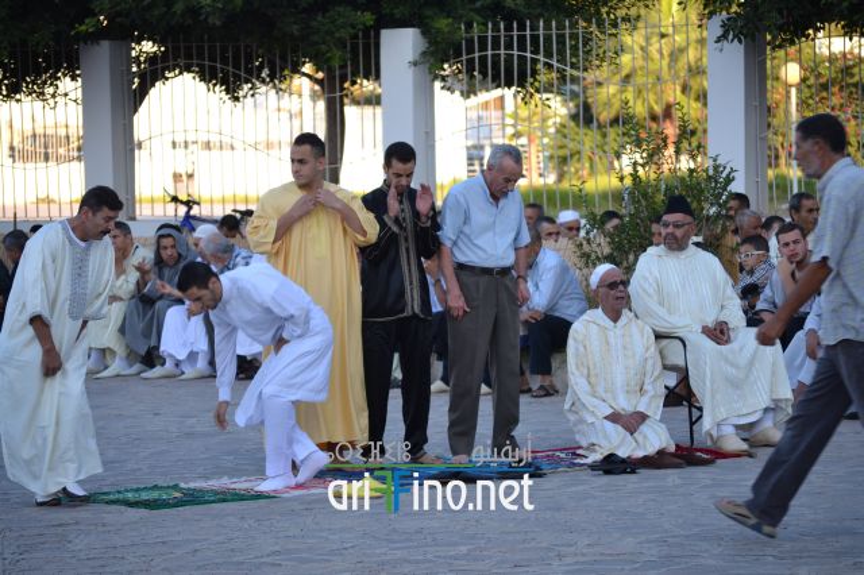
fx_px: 3958
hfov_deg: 12.5
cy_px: 288
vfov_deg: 8.3
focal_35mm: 165
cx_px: 432
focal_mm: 110
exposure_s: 1/200
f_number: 4.5
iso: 100
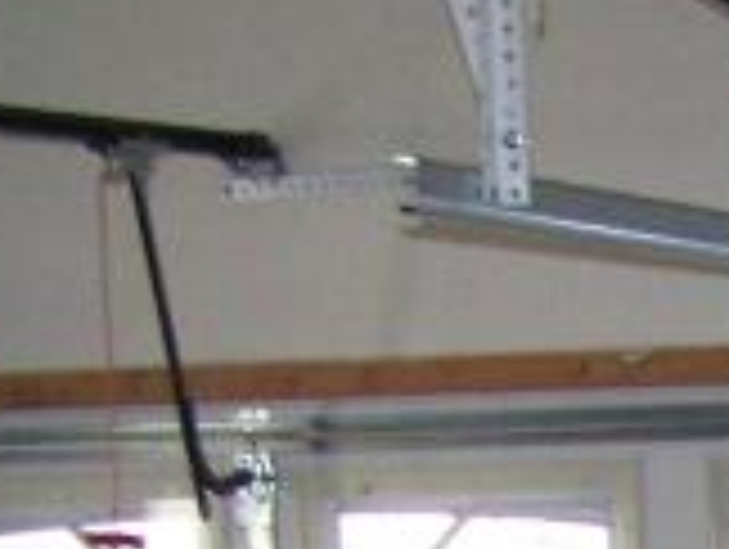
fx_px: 5062
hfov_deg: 7.9
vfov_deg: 6.0
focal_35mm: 240
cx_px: 1372
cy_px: 1323
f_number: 2.8
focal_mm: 6.3
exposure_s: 1/60
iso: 160
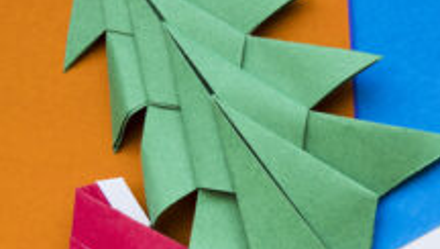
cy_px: 297
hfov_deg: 13.9
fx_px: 1635
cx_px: 741
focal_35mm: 140
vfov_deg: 8.6
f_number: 8
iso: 100
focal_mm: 38
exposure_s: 1/5
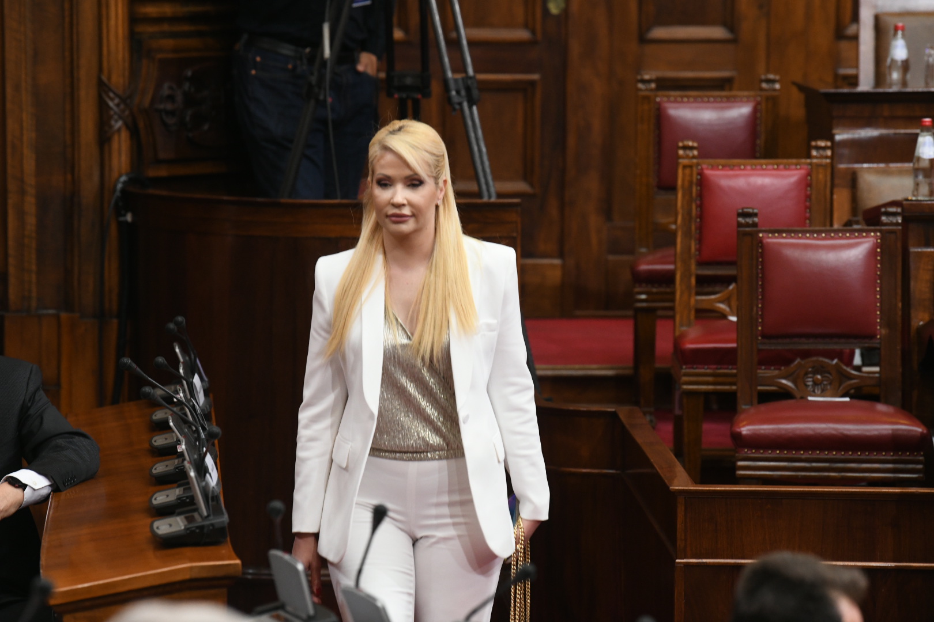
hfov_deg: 10.3
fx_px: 5188
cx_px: 467
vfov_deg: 6.9
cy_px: 311
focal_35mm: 200
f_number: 5
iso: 2500
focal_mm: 200
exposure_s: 1/160
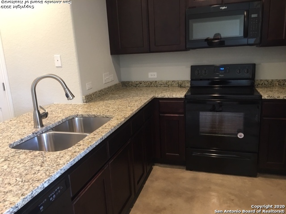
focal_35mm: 29
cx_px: 143
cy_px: 107
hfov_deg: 61.7
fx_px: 240
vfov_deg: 48.2
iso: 100
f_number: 2.2
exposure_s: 1/30
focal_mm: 4.15
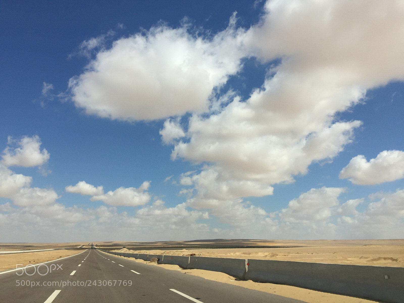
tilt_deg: +13.9
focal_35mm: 29
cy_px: 152
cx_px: 202
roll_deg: -0.9
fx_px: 338
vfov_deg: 48.2
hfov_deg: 61.7
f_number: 2.2
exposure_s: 1/4405
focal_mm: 4.15
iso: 32
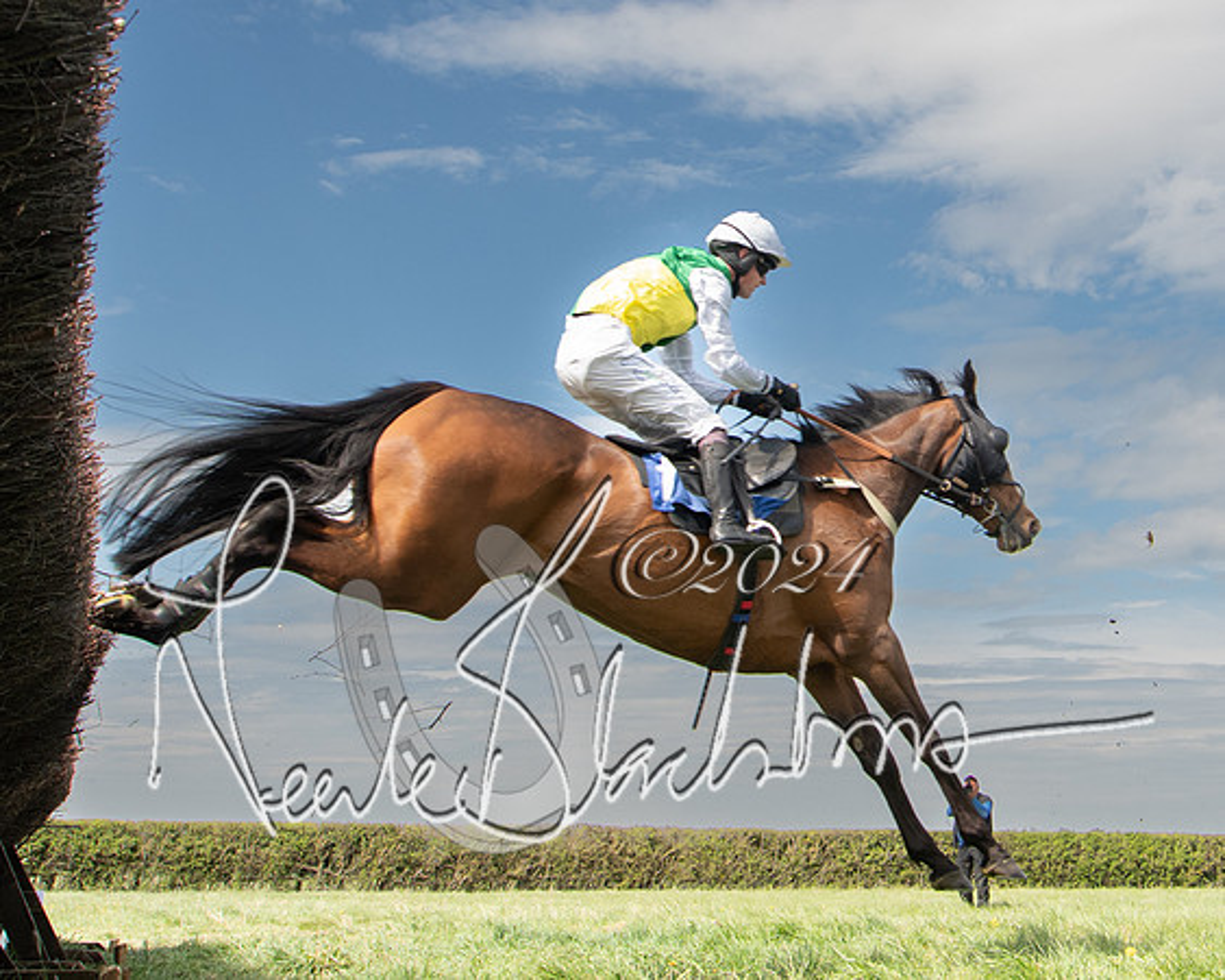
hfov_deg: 39.4
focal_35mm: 46
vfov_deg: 32.7
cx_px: 941
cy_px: 321
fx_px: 1652
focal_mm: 20
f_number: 8
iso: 800
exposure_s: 1/1100
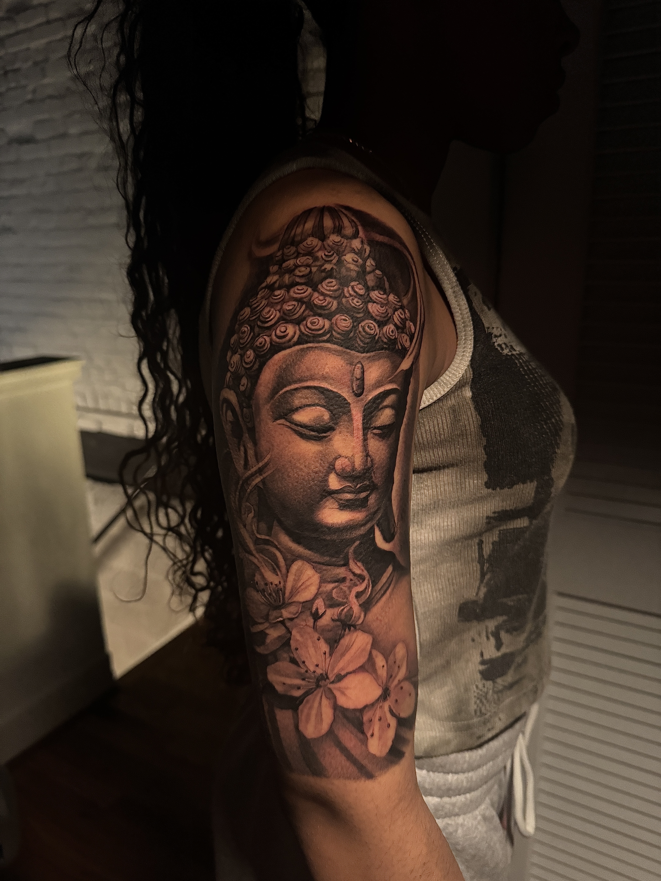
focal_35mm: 24
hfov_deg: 56.8
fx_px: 611
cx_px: 330
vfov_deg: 71.6
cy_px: 440
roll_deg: +1.6
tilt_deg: -15.6
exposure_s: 1/20
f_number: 1.78
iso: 1600
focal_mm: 6.76
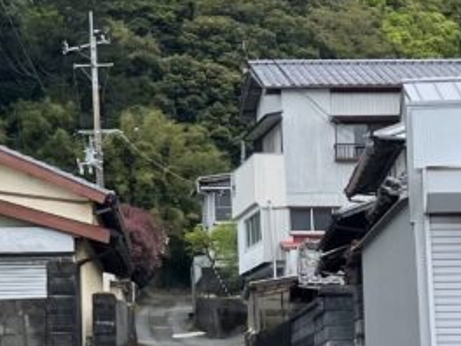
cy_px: 211
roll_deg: +1.6
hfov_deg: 16.4
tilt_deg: +7.0
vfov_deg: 14.6
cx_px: -361
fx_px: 1345
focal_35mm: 101
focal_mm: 4.2
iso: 32
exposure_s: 1/1949
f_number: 1.6
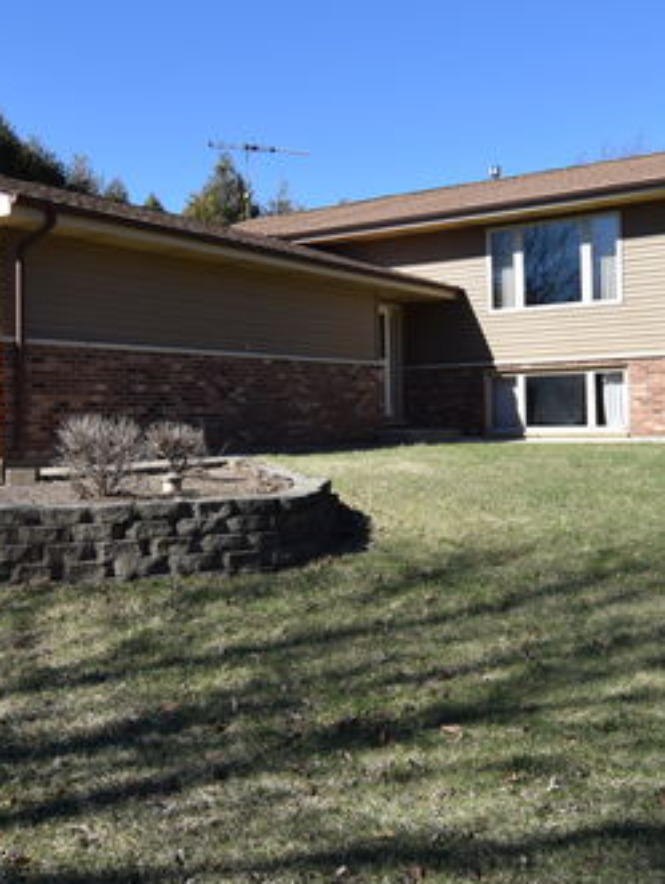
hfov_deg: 36.9
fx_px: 997
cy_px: 418
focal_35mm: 39
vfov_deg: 47.8
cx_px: 353
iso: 200
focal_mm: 14
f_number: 9
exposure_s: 1/320
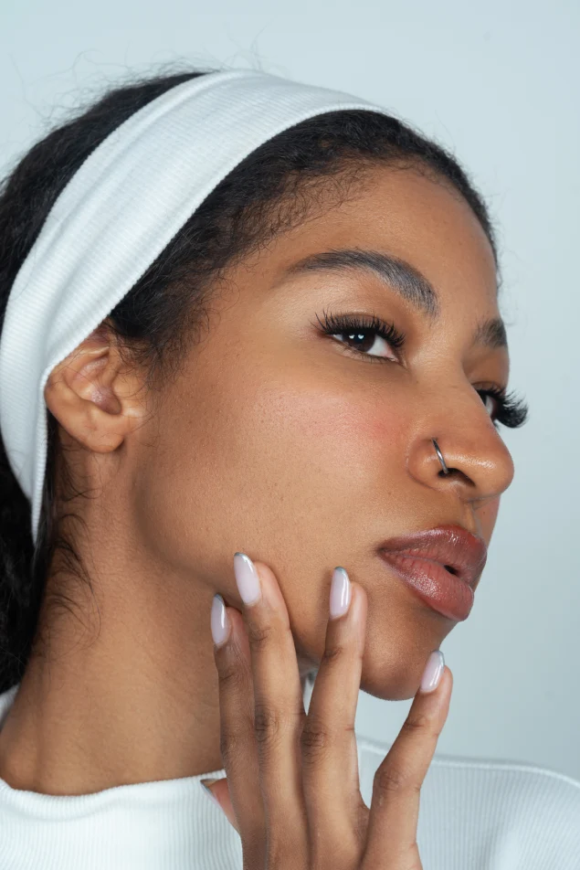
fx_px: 2174
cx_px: 290
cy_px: 435
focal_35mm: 90
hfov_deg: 15.2
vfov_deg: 22.6
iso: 100
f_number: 8
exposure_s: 1/160
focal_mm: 90
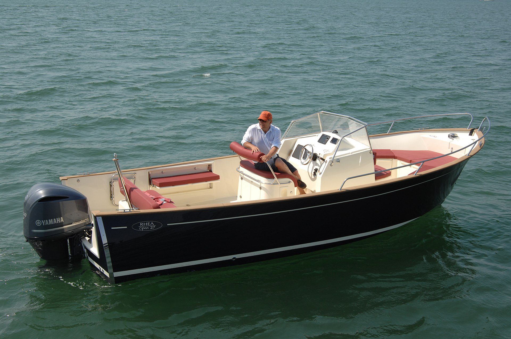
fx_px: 680
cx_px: 256
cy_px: 170
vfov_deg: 28.0
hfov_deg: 41.2
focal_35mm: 48
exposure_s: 1/500
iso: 200
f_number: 8
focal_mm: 32
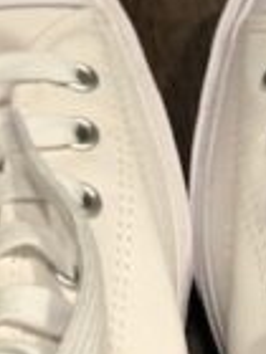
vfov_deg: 19.4
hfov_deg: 14.8
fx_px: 1025
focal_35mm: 100
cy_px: 295
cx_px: 182
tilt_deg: -66.4
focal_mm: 4
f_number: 1.8
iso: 50
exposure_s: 1/15
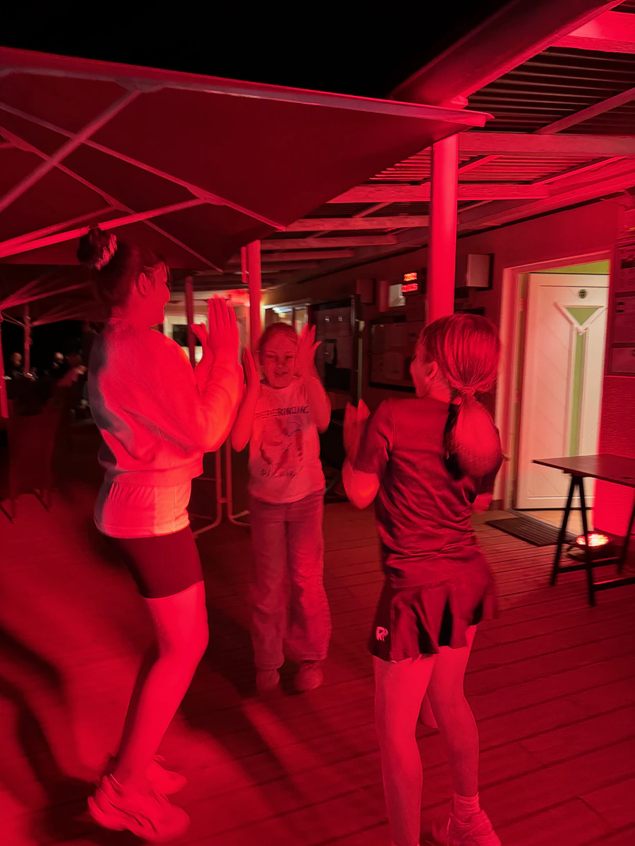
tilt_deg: -4.0
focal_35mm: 24
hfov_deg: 56.8
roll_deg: +0.0
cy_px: 423
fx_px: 587
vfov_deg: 71.6
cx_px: 318
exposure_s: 1/25
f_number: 1.78
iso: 1250
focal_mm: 6.76
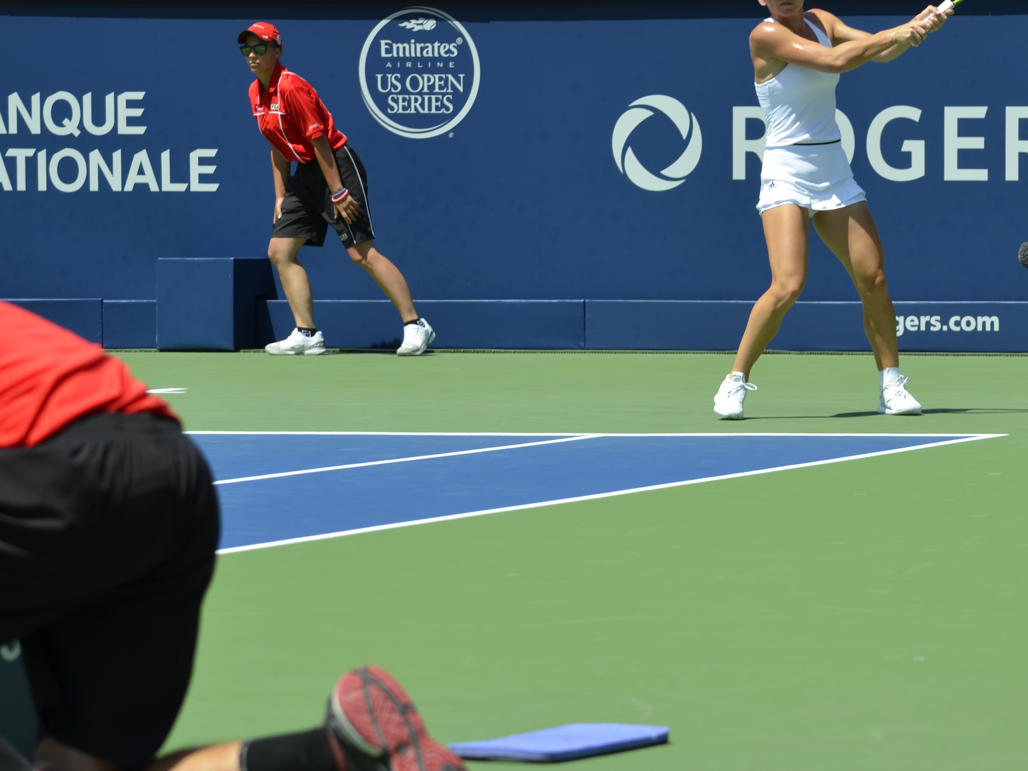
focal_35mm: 227
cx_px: 666
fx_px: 6742
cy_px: 260
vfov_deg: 6.5
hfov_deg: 8.7
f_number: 6.3
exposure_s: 1/640
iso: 100
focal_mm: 98
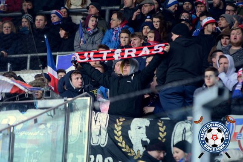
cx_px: 122
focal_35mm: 255
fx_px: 1721
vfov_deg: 5.4
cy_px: 81
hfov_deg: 8.1
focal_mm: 170
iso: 500
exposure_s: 1/160
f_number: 2.8
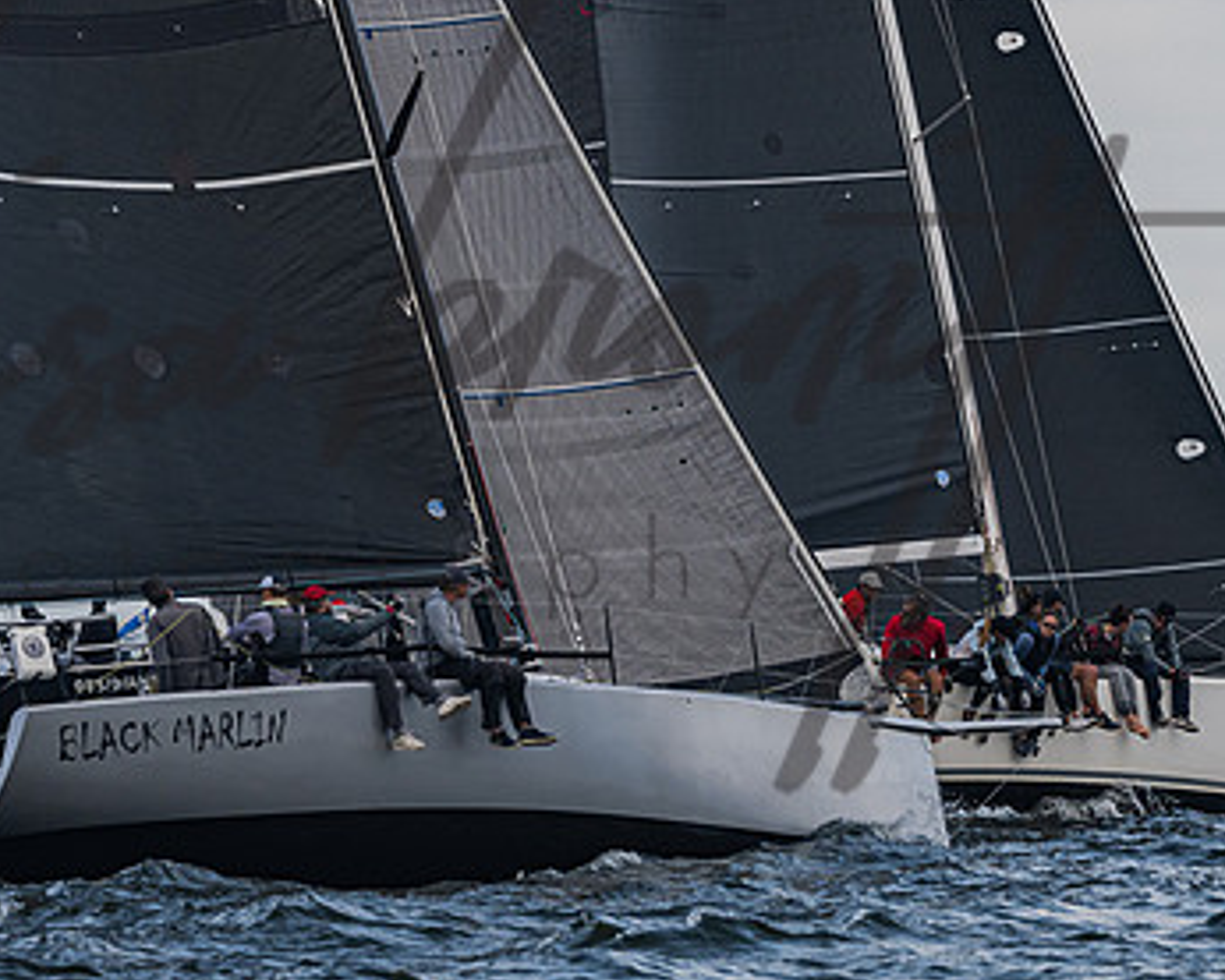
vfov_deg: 3.3
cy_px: 437
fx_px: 17117
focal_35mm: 472
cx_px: 739
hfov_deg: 4.1
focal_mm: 240
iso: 400
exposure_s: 1/2000
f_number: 5.6
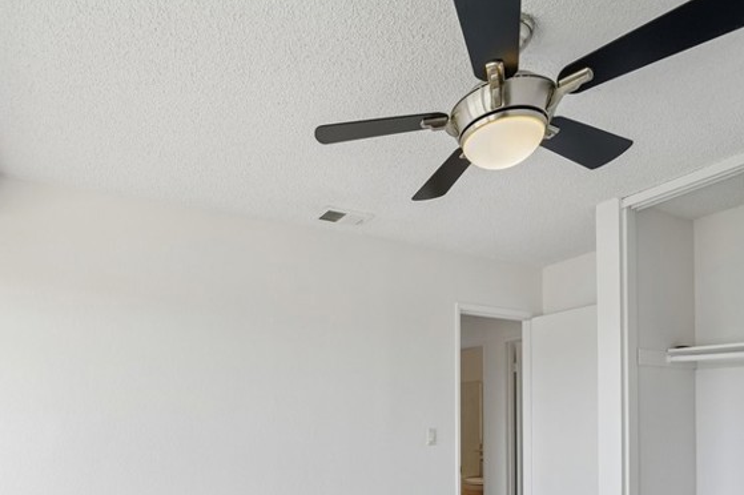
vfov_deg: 52.8
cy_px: 407
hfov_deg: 77.5
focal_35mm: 22
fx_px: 454
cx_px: 287
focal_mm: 12
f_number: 10
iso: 160
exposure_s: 1/30
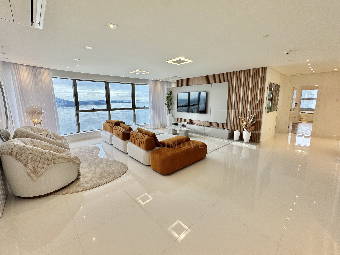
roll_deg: +1.4
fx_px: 147
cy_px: 123
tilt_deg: -9.3
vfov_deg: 81.7
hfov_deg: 98.2
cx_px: 168
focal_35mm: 15
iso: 40
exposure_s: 1/143
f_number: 2.2
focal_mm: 2.22
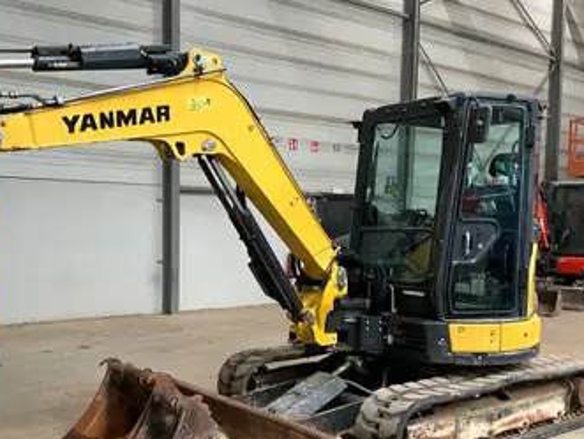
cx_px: 236
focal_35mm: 42
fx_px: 709
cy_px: 289
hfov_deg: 44.5
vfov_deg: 34.1
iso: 64
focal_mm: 3
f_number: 1.8
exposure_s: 1/68
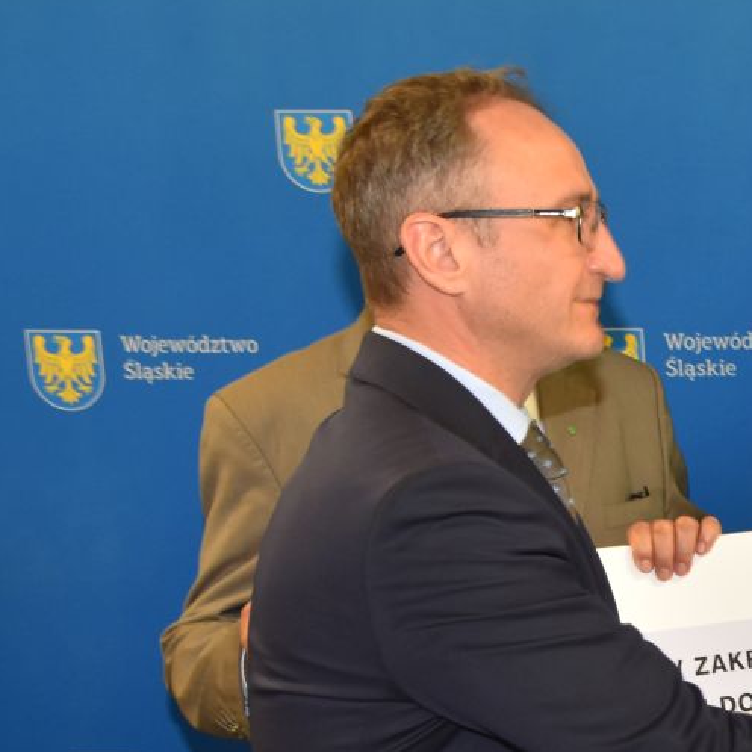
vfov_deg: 17.3
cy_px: 593
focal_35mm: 100
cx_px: 1130
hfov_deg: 15.9
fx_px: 2458
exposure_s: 1/60
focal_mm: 26
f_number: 4
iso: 560
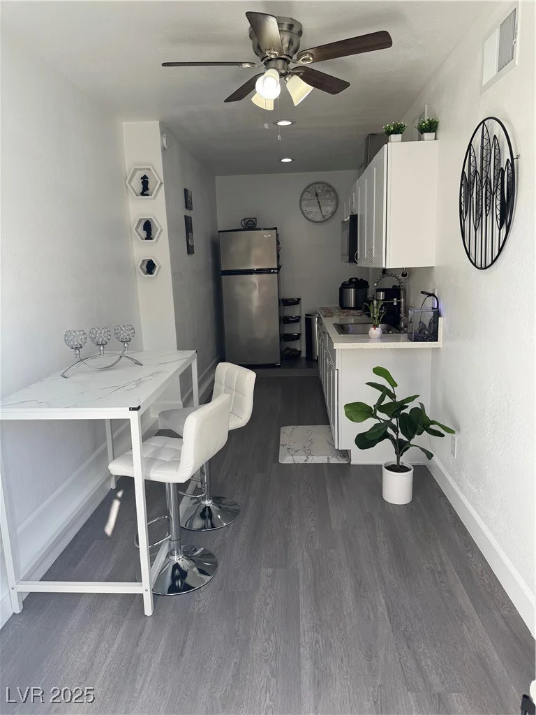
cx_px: 268
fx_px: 495
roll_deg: +2.6
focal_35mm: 24
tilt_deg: -12.0
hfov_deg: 56.8
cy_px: 358
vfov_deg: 71.6
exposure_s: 1/522
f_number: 1.78
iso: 80
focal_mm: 6.76
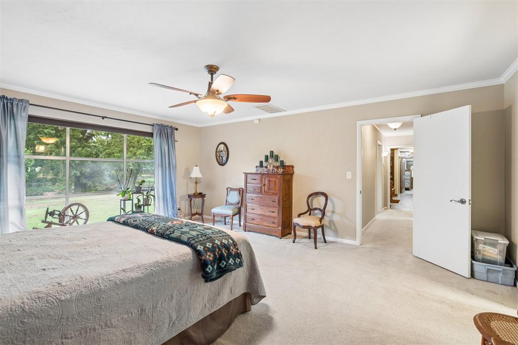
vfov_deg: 73.7
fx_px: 230
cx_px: 259
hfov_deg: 96.7
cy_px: 172
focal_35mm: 16
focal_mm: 16
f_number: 8
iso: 200
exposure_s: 1/2.5
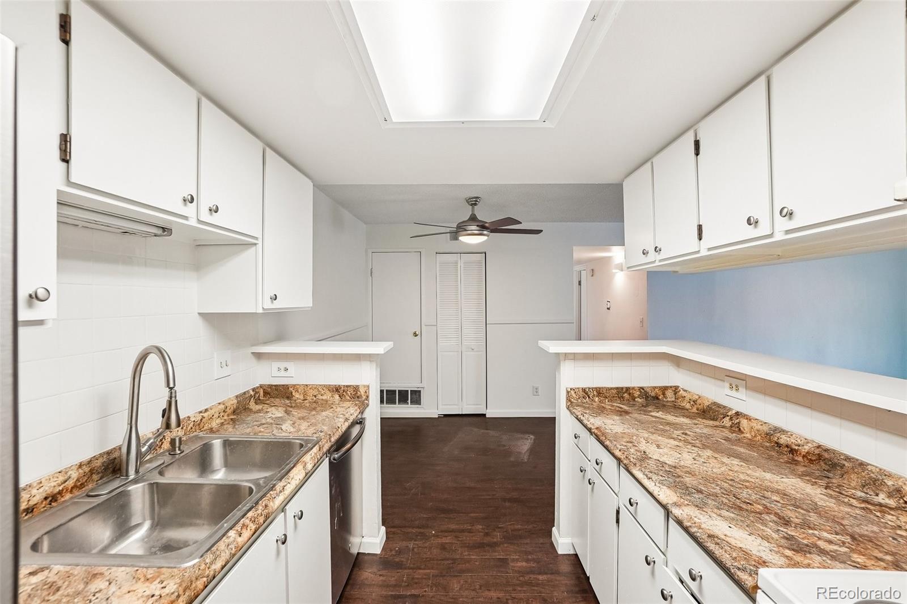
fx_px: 378
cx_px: 454
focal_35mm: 15
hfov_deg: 100.4
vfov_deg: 77.3
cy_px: 302
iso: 400
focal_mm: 10
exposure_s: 1/20
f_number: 8
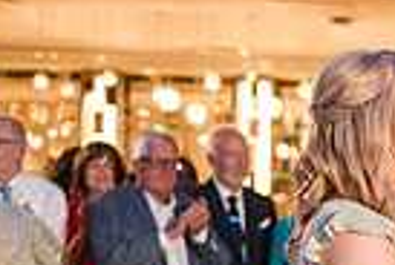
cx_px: 571
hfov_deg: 13.2
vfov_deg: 9.1
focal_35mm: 148
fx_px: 1627
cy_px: 359
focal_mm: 35
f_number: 1.8
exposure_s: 1/250
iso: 1600
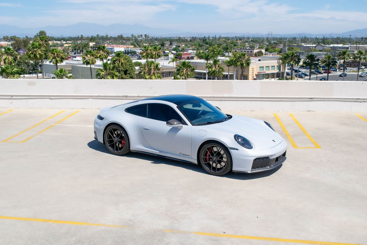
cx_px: 184
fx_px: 398
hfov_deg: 49.5
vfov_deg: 34.2
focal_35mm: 39
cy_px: 122
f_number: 8
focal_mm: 26
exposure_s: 1/2000
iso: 400
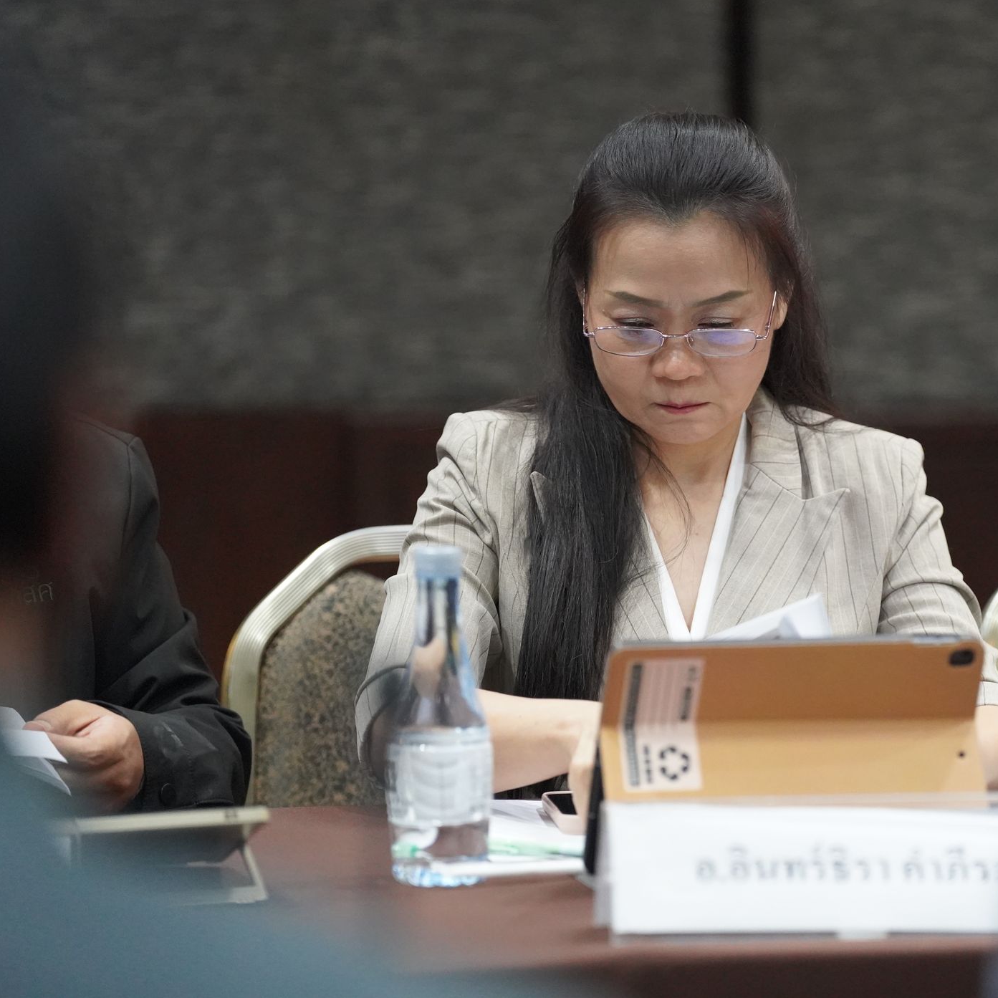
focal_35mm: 187
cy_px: 498
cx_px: 703
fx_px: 6100
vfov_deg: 9.4
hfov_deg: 9.3
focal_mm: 146
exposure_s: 1/400
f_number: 2.8
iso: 10000
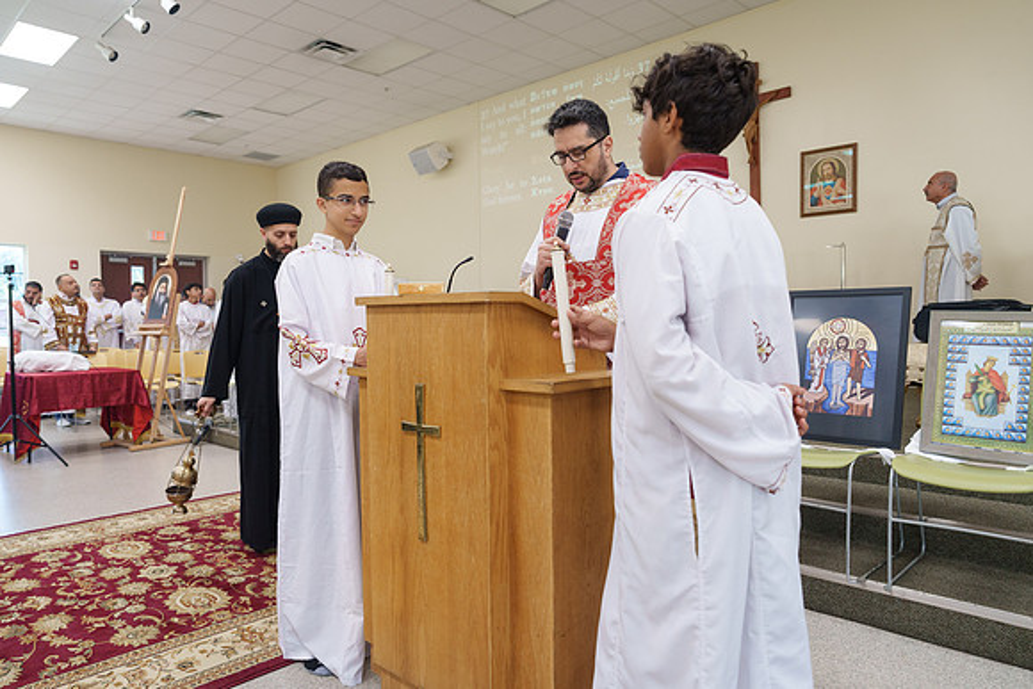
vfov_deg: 53.2
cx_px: 516
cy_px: 344
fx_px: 689
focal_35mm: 24
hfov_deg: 73.7
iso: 1600
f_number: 3.5
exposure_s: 1/125
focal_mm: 24
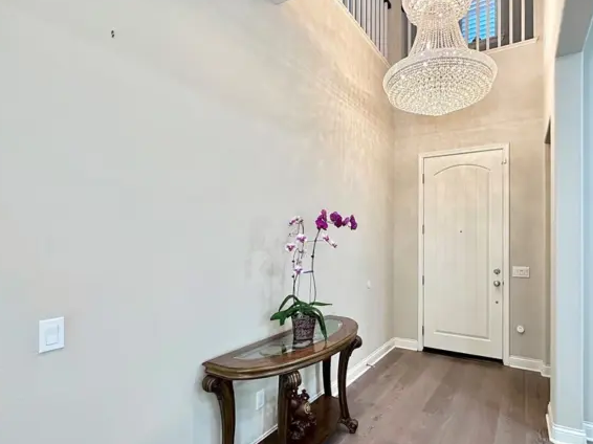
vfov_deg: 68.6
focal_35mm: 19
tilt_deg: +0.9
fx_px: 325
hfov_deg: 83.7
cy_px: 237
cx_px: 354
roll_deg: -0.6
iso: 320
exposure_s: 1/120
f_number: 2.2
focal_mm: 2.22
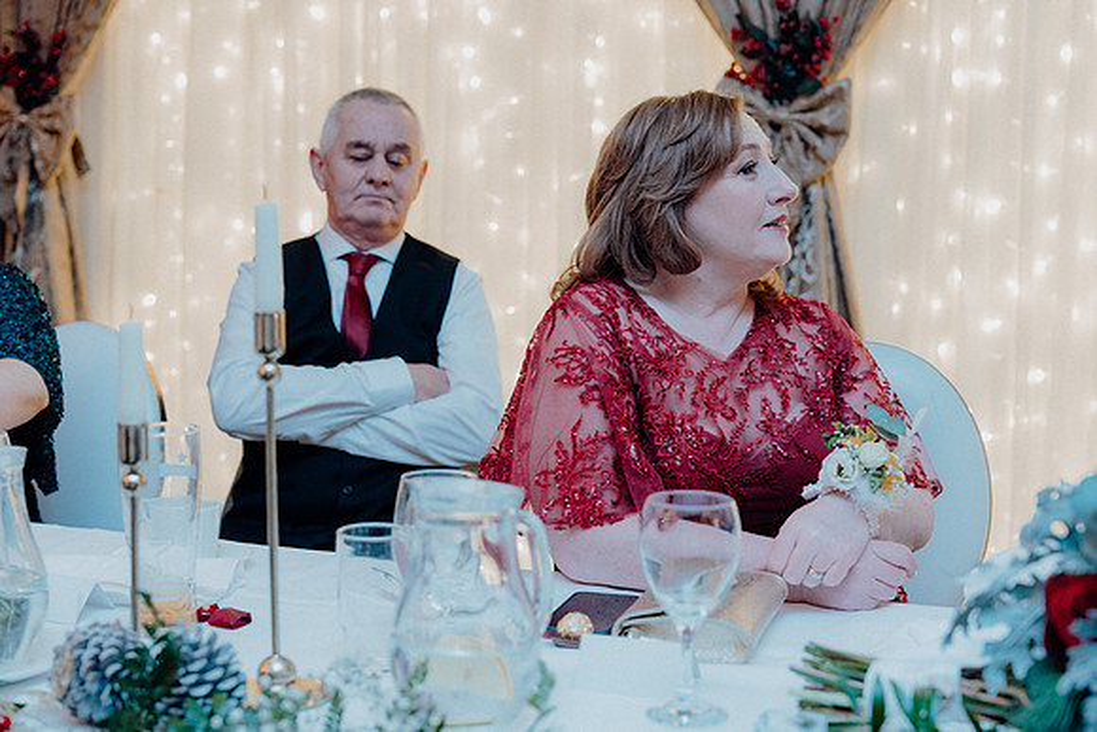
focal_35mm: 51
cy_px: 366
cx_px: 548
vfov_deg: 26.5
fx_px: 1554
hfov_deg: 38.9
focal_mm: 51
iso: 2500
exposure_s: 1/160
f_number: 3.5
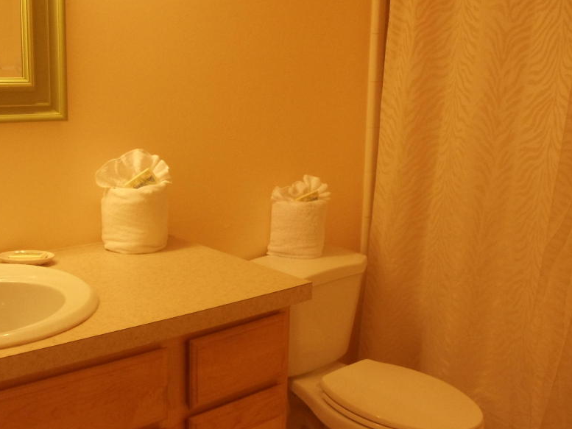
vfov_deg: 25.2
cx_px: 226
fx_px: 959
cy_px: 222
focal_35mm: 58
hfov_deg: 33.1
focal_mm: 6
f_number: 3.5
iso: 400
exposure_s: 1/50
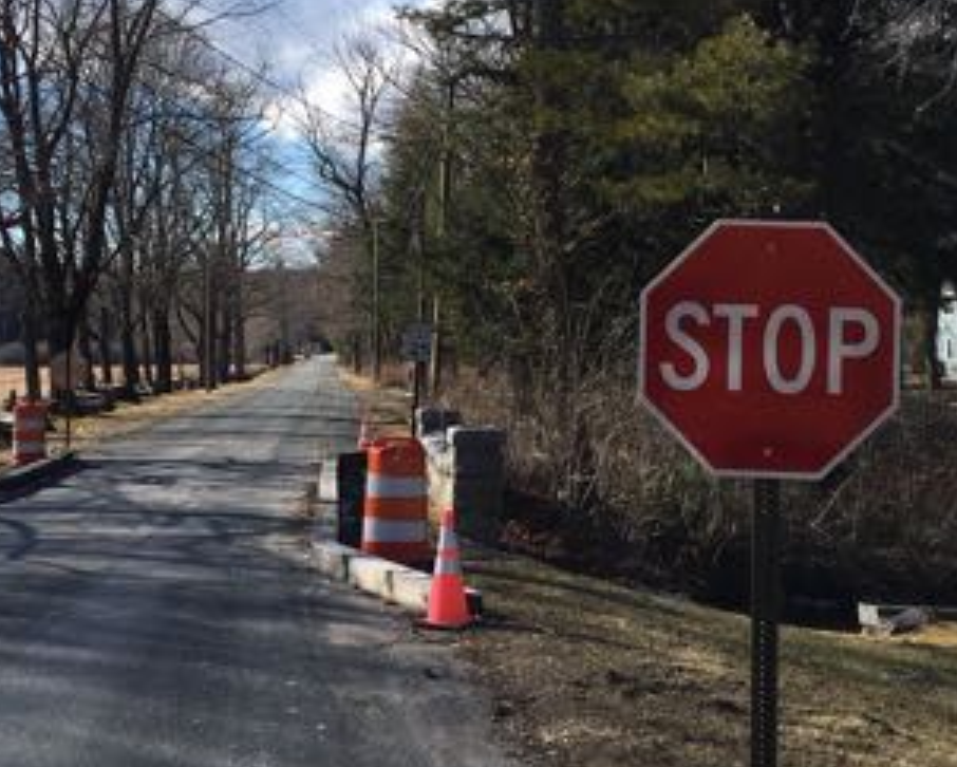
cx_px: 380
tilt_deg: +2.2
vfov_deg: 25.2
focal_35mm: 60
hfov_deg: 31.3
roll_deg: +0.9
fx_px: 1701
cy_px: 238
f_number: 2.2
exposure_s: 1/1026
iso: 25
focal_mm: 4.15
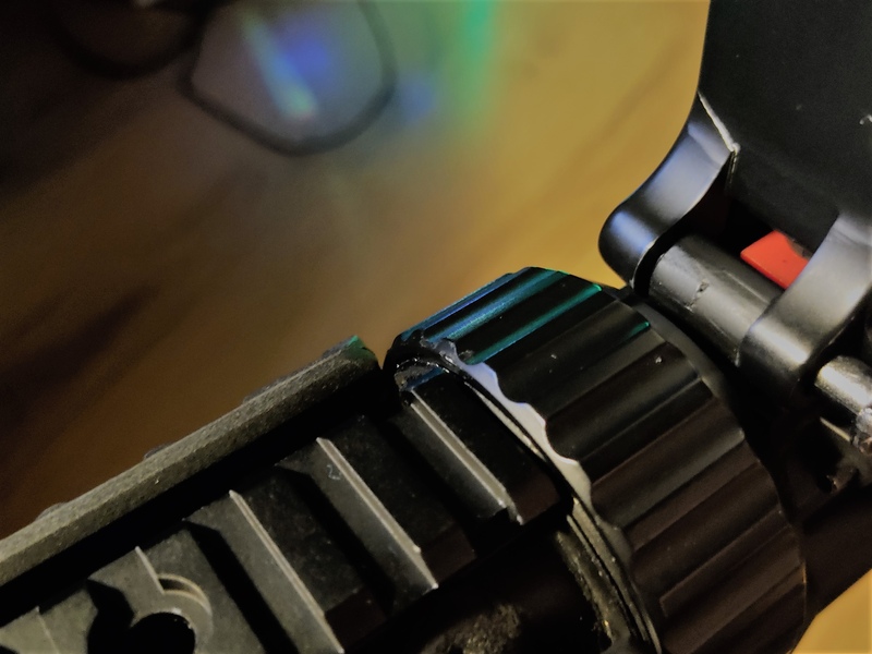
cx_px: 436
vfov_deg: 53.1
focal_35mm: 26
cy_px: 327
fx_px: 655
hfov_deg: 67.3
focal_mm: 4.74
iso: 4000
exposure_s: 1/17
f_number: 1.79
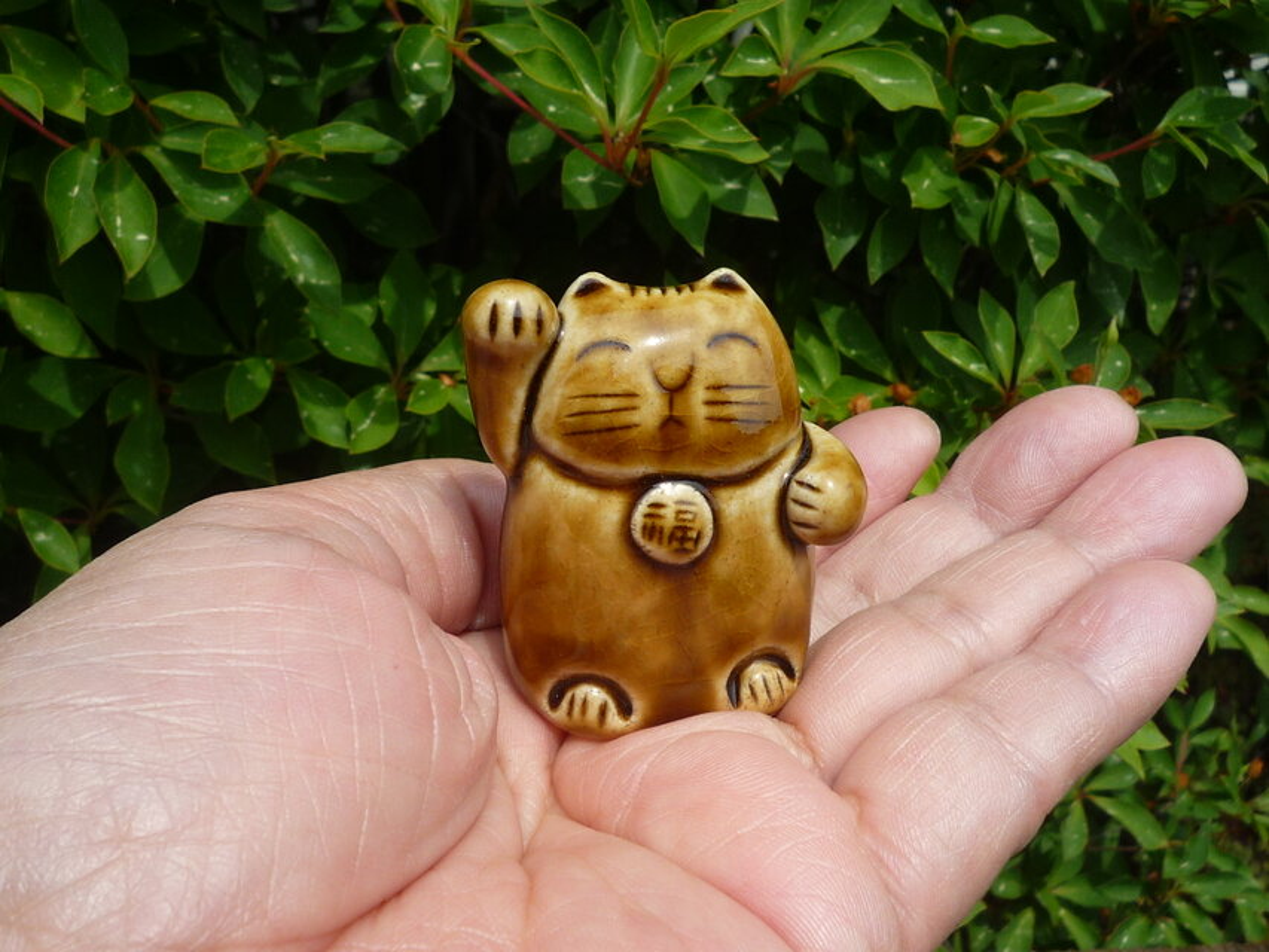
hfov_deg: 50.1
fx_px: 1357
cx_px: 634
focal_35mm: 37
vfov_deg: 38.7
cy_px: 476
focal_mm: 4.5
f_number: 4
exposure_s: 1/640
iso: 100
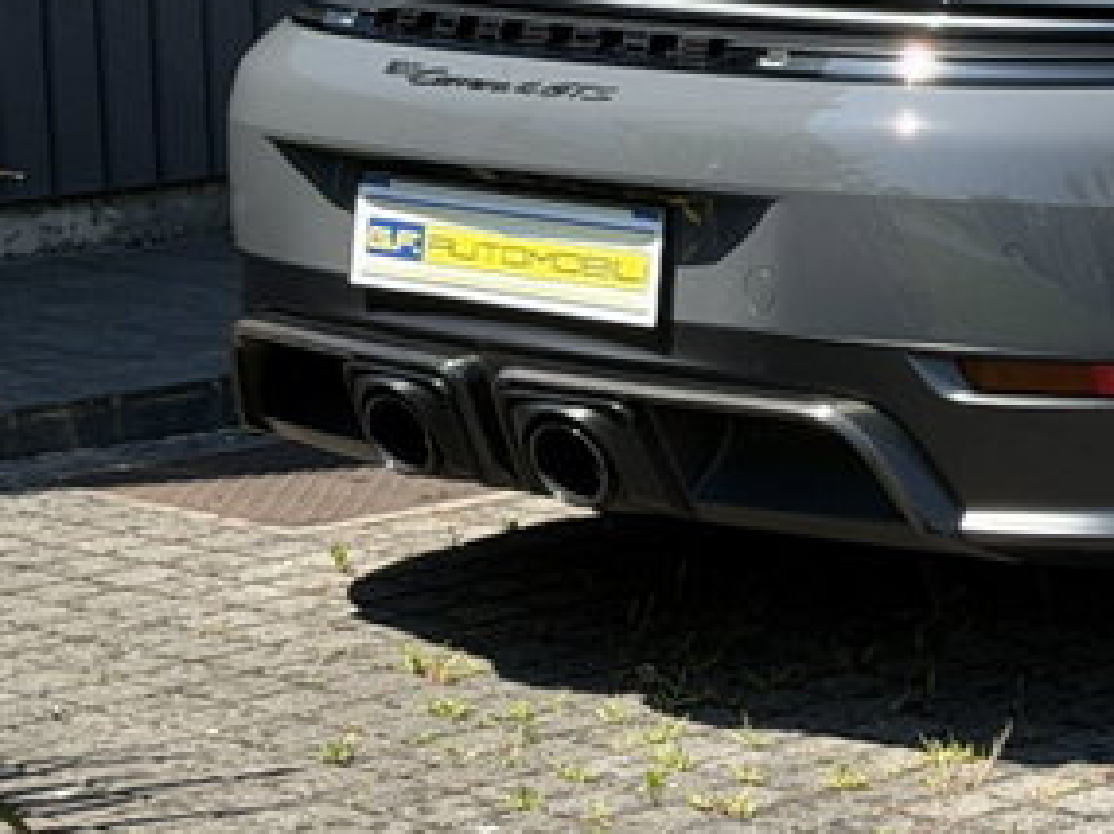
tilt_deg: -8.2
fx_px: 5531
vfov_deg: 8.6
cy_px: 257
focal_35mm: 172
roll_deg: +0.7
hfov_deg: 11.1
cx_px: 1683
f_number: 1.78
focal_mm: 6.76
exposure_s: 1/2415
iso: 64
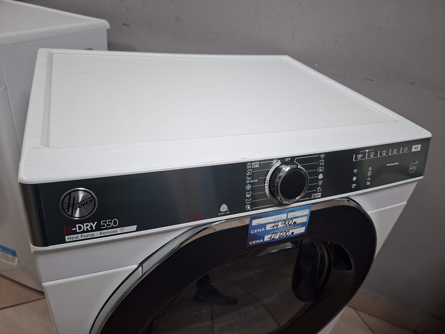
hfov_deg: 73.9
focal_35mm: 23
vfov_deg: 58.9
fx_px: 296
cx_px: 222
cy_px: 167
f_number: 1.8
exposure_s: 1/50
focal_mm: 5.54
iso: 250
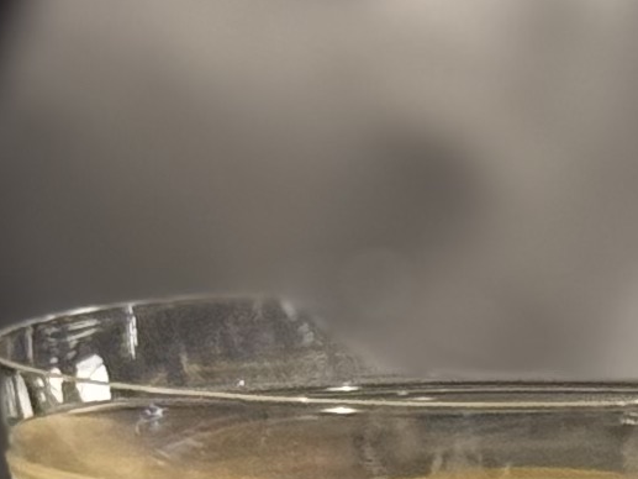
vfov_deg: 3.9
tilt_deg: -15.4
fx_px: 6895
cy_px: 1186
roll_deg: -1.4
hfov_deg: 5.3
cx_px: 979
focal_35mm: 374
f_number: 1.78
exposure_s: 1/59
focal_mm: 6.76
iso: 160
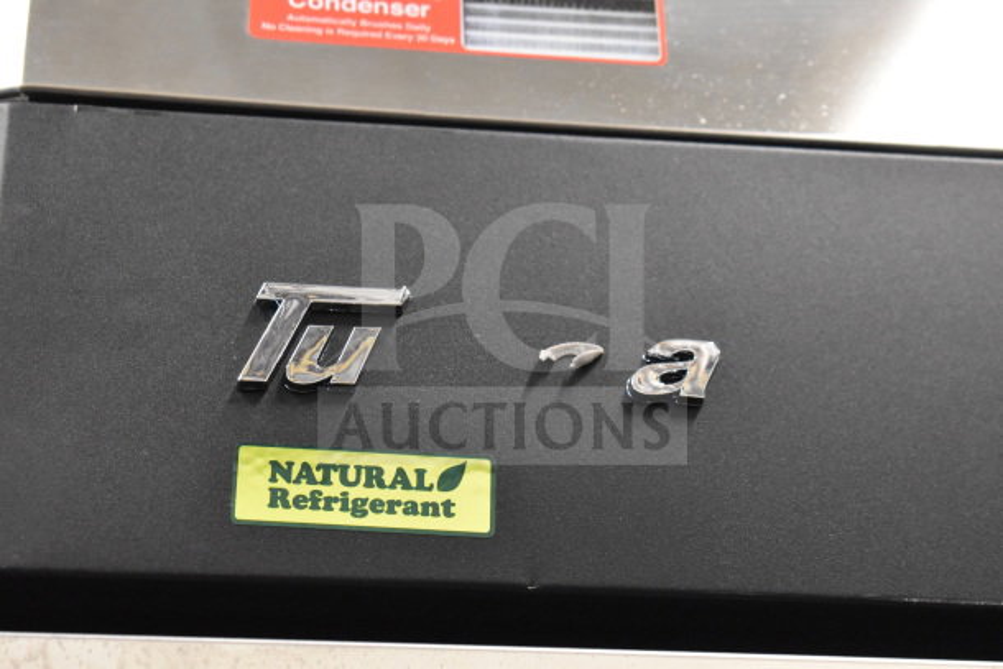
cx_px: 502
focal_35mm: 82
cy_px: 334
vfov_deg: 16.6
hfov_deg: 24.6
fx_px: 2299
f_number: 5.6
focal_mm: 55
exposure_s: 1/100
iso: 5600
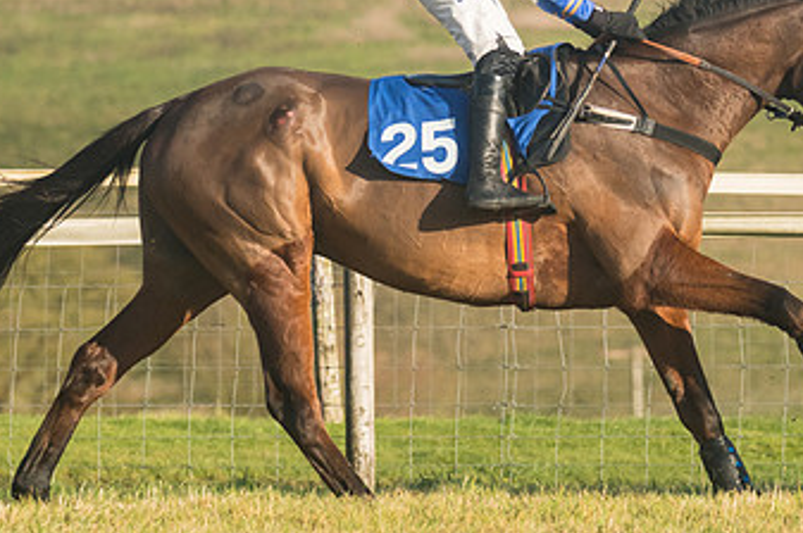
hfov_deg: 4.7
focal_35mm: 439
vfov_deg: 3.1
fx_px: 9782
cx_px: 541
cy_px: 107
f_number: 5
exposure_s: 1/4000
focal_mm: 170
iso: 400
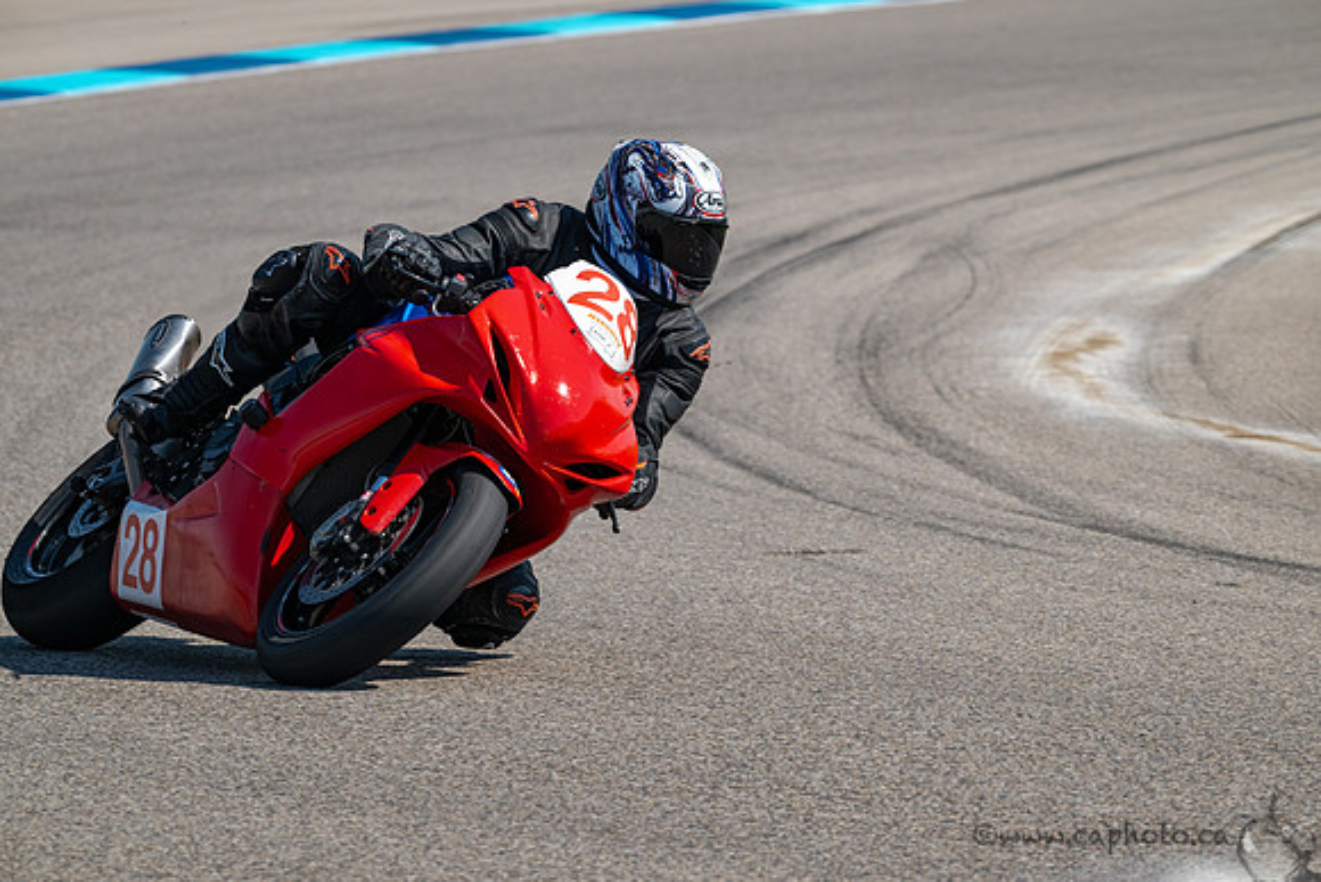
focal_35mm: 320
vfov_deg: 4.3
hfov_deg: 6.4
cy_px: 441
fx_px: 11744
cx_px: 660
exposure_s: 1/1250
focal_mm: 320
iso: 450
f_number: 11
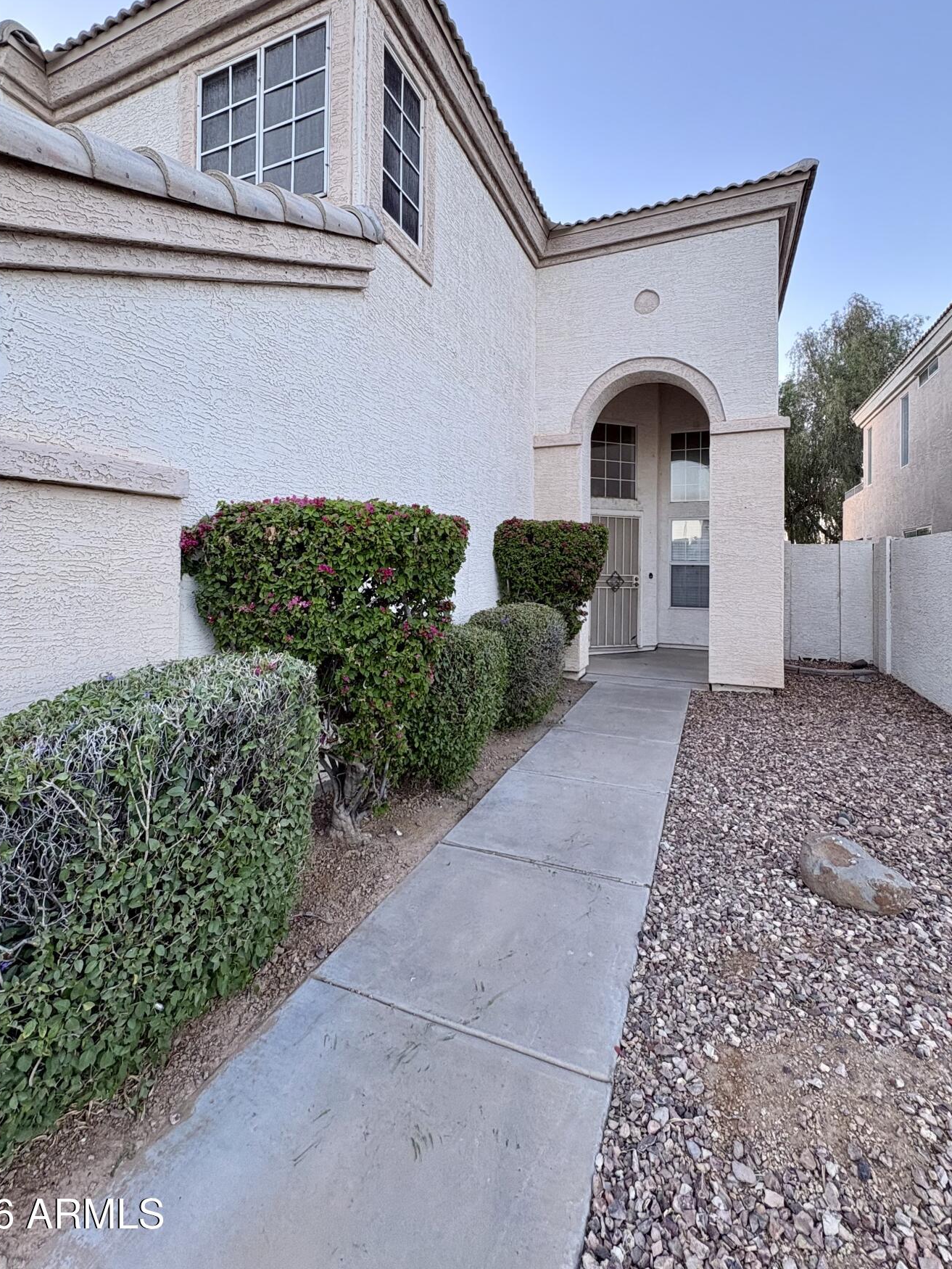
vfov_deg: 94.0
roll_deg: -0.4
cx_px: 464
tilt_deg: +1.6
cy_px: 555
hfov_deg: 78.1
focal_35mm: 16
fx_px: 587
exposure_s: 1/99
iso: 80
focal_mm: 2.22
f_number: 2.2
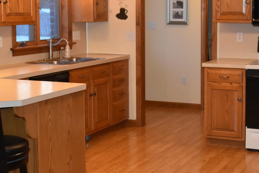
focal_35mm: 69
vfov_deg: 19.7
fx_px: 496
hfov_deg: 29.1
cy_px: 57
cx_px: 165
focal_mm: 20
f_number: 3.8
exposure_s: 1/60
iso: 1600
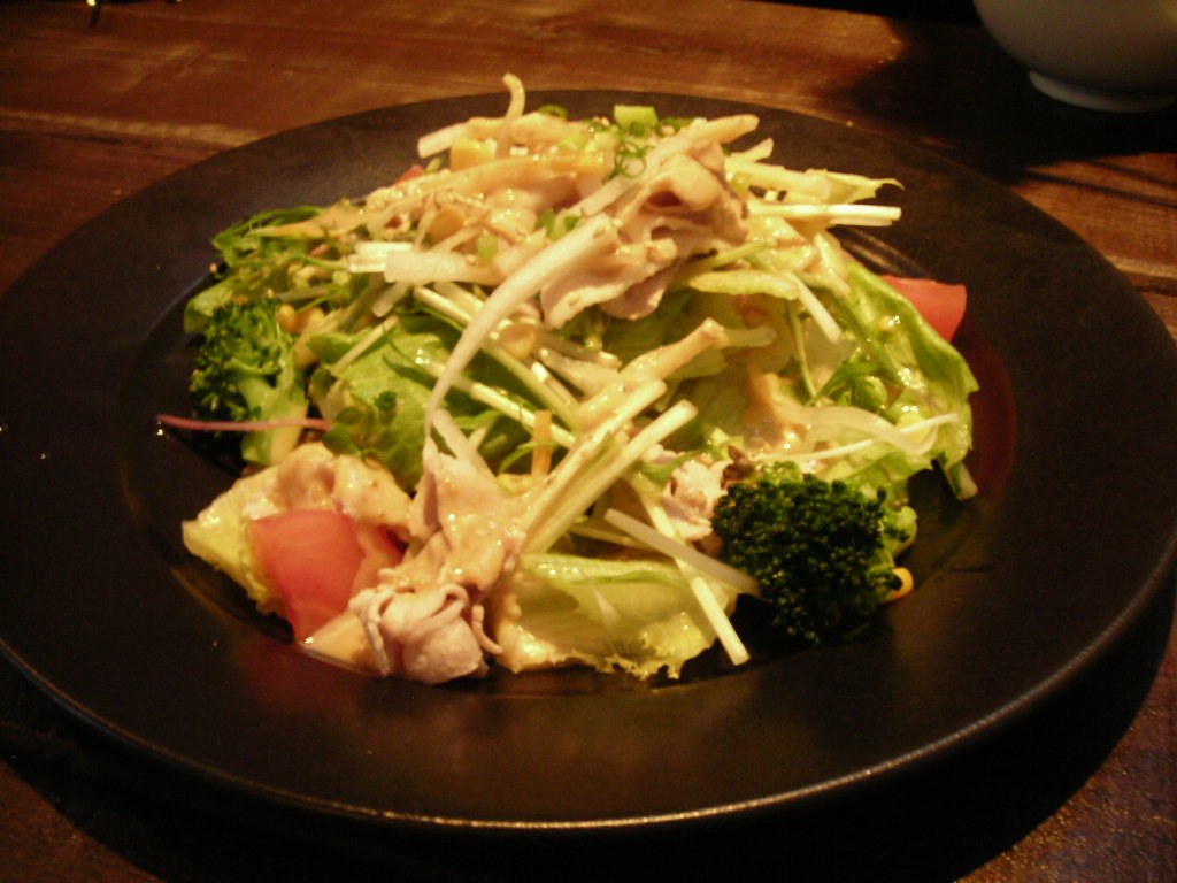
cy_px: 442
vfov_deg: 37.7
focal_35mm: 38
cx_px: 588
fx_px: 1292
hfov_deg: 49.0
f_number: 3.2
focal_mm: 6.3
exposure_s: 1/1.1
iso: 200
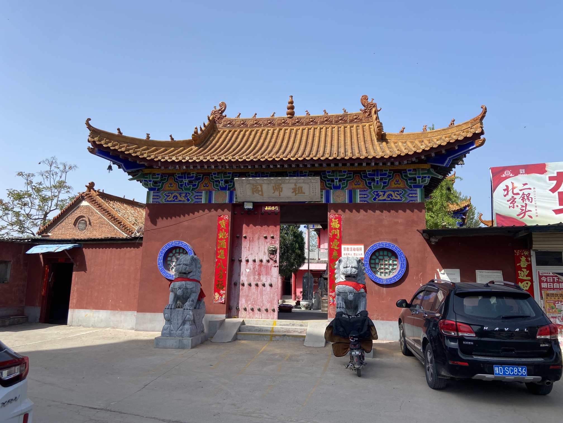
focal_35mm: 26
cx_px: 282
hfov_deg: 67.3
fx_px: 423
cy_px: 212
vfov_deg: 53.1
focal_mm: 4.25
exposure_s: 1/1898
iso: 32
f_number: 1.8
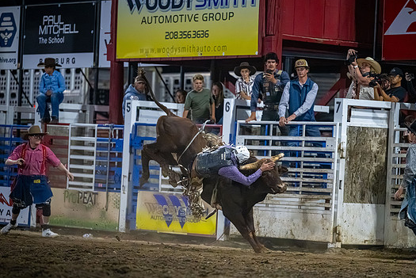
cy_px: 159
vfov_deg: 6.6
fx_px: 2417
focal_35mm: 209
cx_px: 225
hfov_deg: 9.8
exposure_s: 1/800
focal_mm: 180
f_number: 2.8
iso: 6400
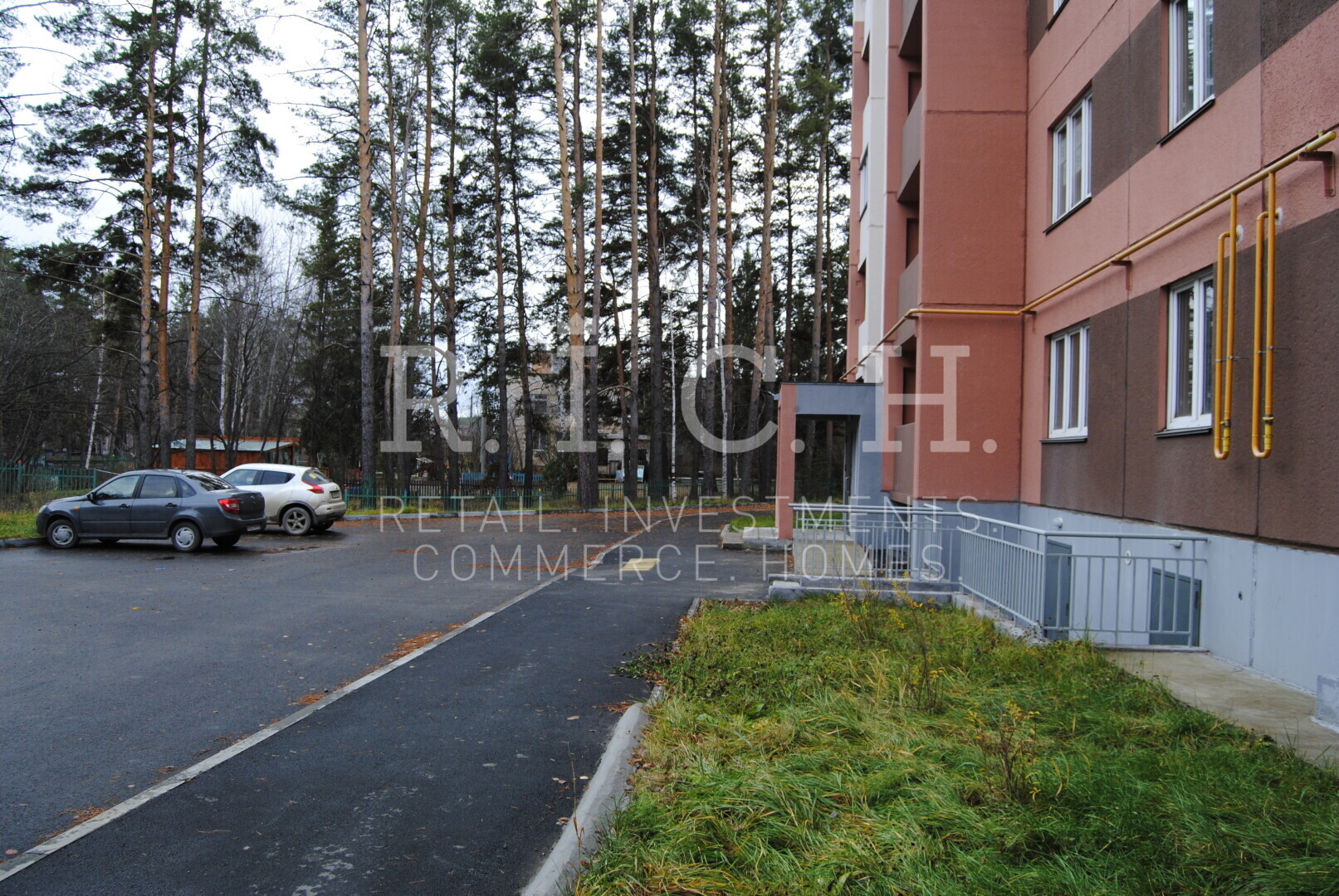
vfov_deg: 48.1
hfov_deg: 67.3
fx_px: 1006
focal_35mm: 27
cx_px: 670
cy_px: 448
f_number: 5
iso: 200
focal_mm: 18
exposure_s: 1/100
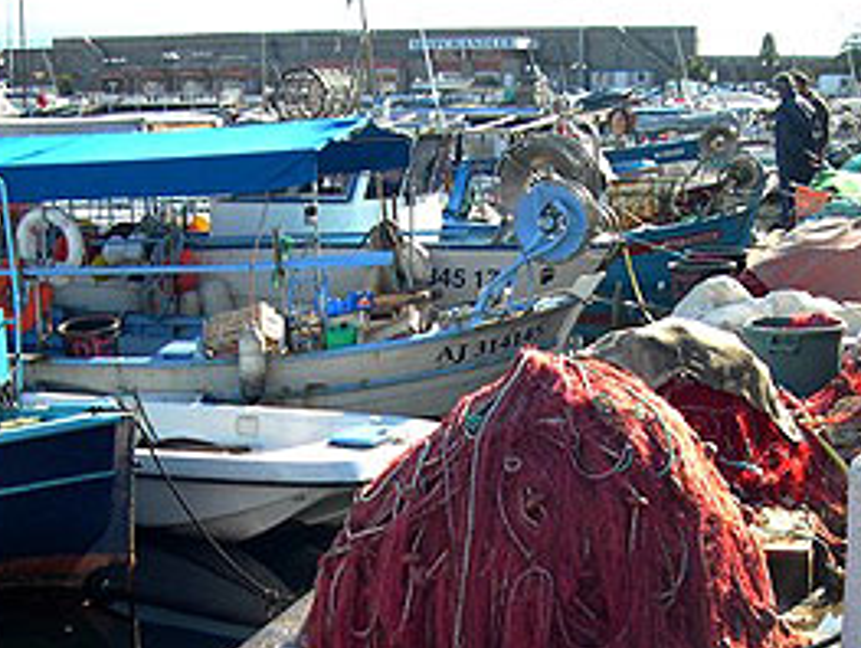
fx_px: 1619
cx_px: 426
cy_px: 504
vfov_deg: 22.4
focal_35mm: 65
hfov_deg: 29.8
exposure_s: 1/96.2
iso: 100
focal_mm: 8
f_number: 7.6
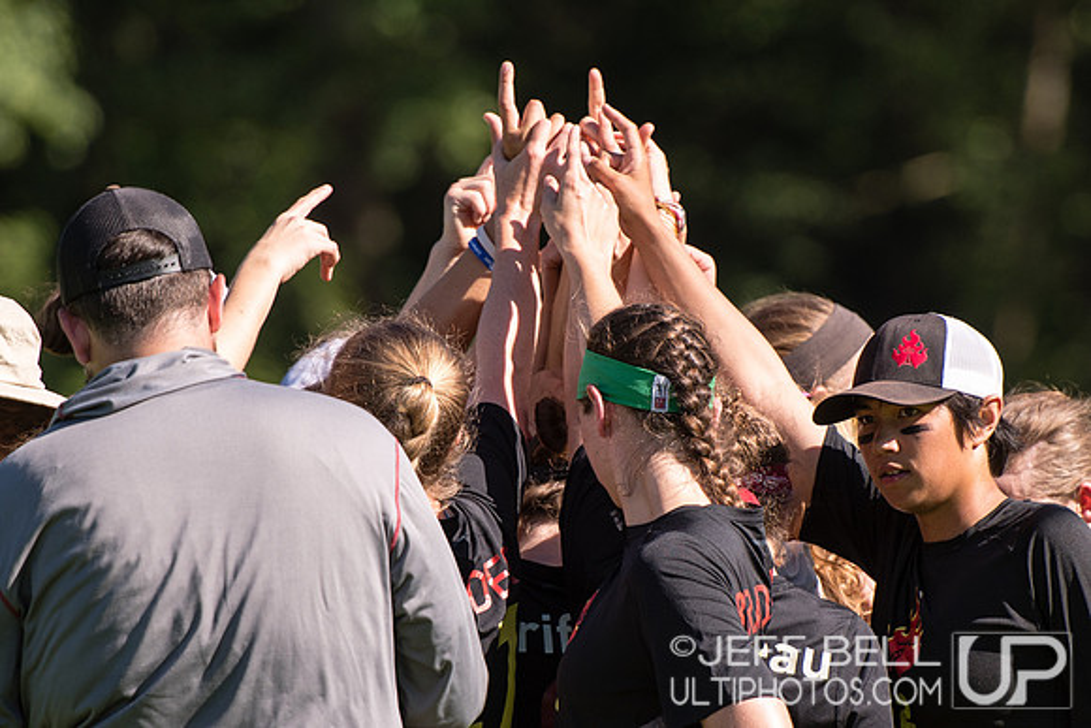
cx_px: 604
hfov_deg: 4.4
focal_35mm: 466
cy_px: 453
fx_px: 14132
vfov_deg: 3.0
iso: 100
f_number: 2.8
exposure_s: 1/2500
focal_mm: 200
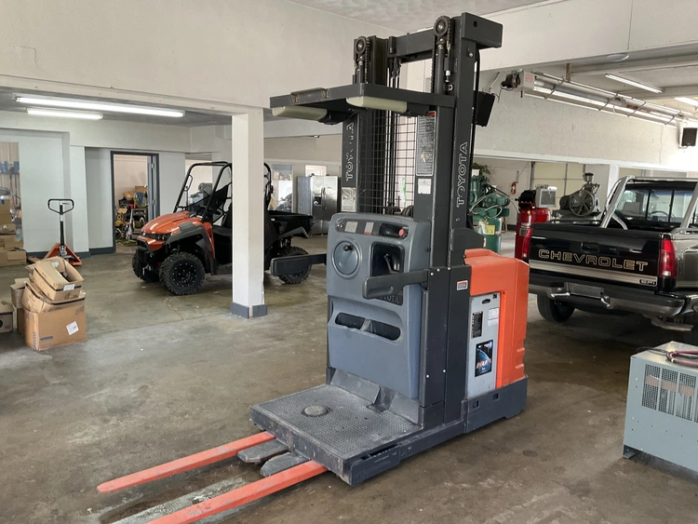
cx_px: 349
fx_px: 585
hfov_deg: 61.6
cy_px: 262
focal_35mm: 29
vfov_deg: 48.3
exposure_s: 1/60
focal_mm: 3
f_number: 1.8
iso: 80
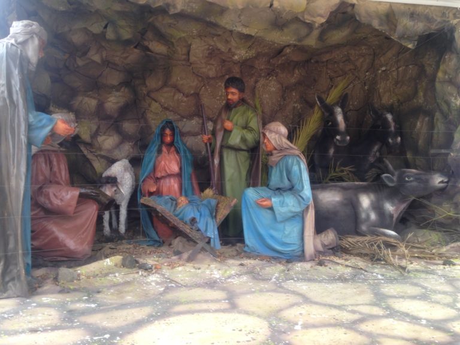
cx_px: 230
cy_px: 172
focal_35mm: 33
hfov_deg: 55.4
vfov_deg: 42.9
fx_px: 439
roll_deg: +0.7
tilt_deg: -1.9
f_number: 2.4
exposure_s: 1/20
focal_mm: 4.12
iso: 50
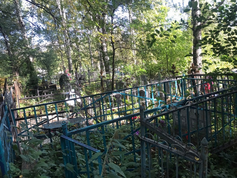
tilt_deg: -8.5
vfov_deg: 49.7
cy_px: 89
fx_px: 192
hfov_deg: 63.4
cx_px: 118
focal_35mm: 28
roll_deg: +9.7
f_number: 1.8
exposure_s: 1/117
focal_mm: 3.99
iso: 20
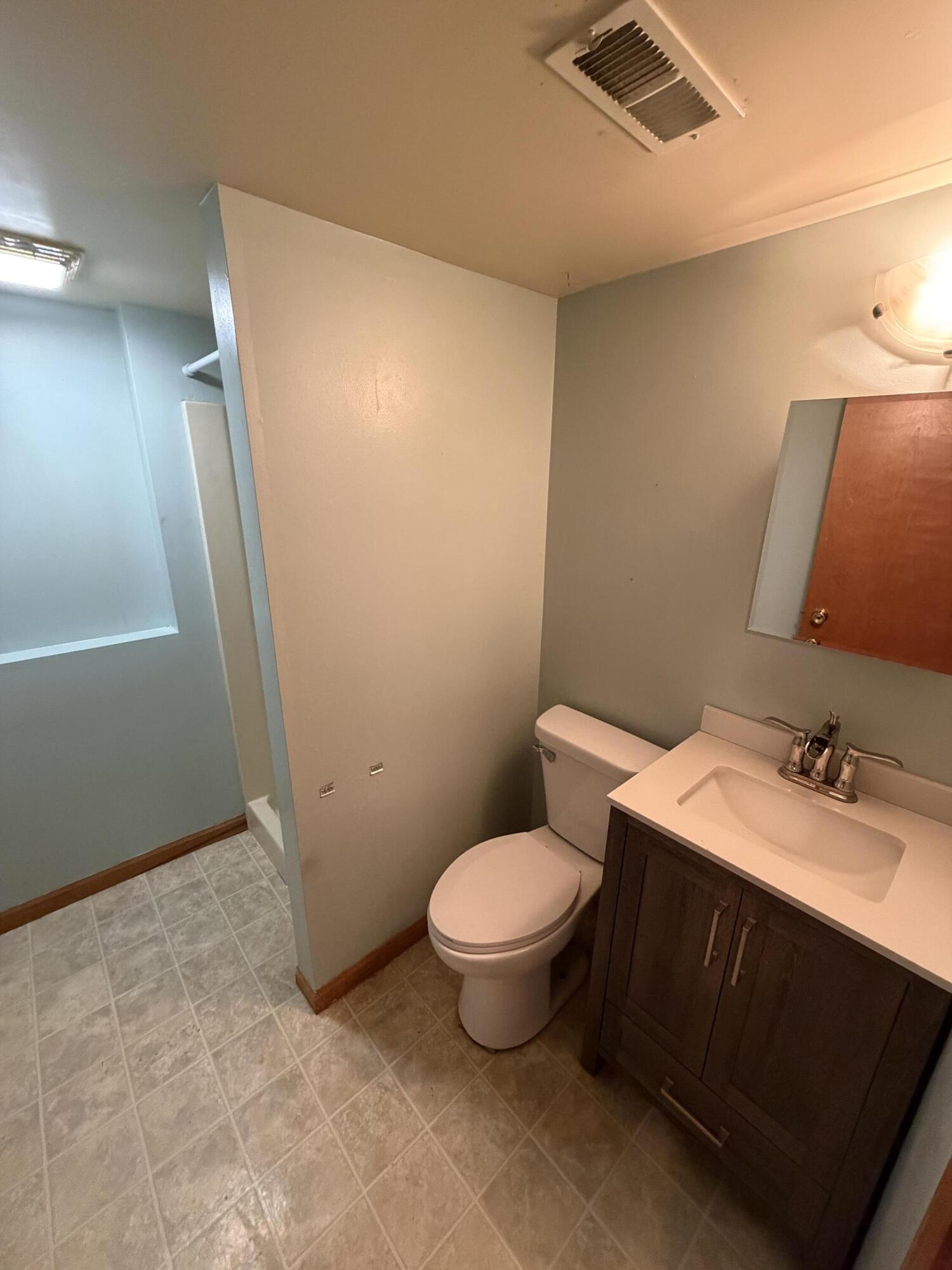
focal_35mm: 14
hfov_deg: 85.7
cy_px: 635
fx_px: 513
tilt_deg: -18.6
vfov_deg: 102.1
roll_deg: -0.5
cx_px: 476
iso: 640
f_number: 2.2
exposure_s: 1/60
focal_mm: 2.22
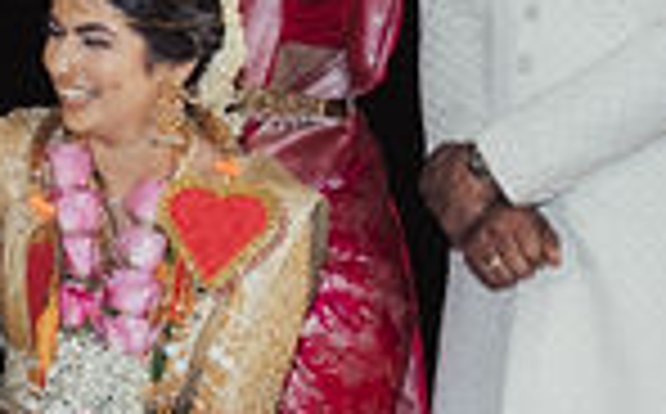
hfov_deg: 8.1
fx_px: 4658
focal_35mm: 257
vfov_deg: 5.1
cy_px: 268
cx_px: -130
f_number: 4
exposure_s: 1/250
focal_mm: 58
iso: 800
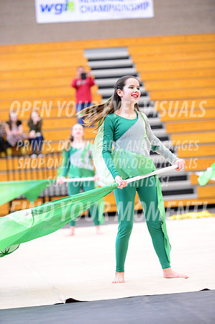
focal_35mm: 120
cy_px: 162
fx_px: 1077
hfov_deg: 11.4
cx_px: 108
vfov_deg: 17.1
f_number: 2.8
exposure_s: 1/320
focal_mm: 120
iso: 8000
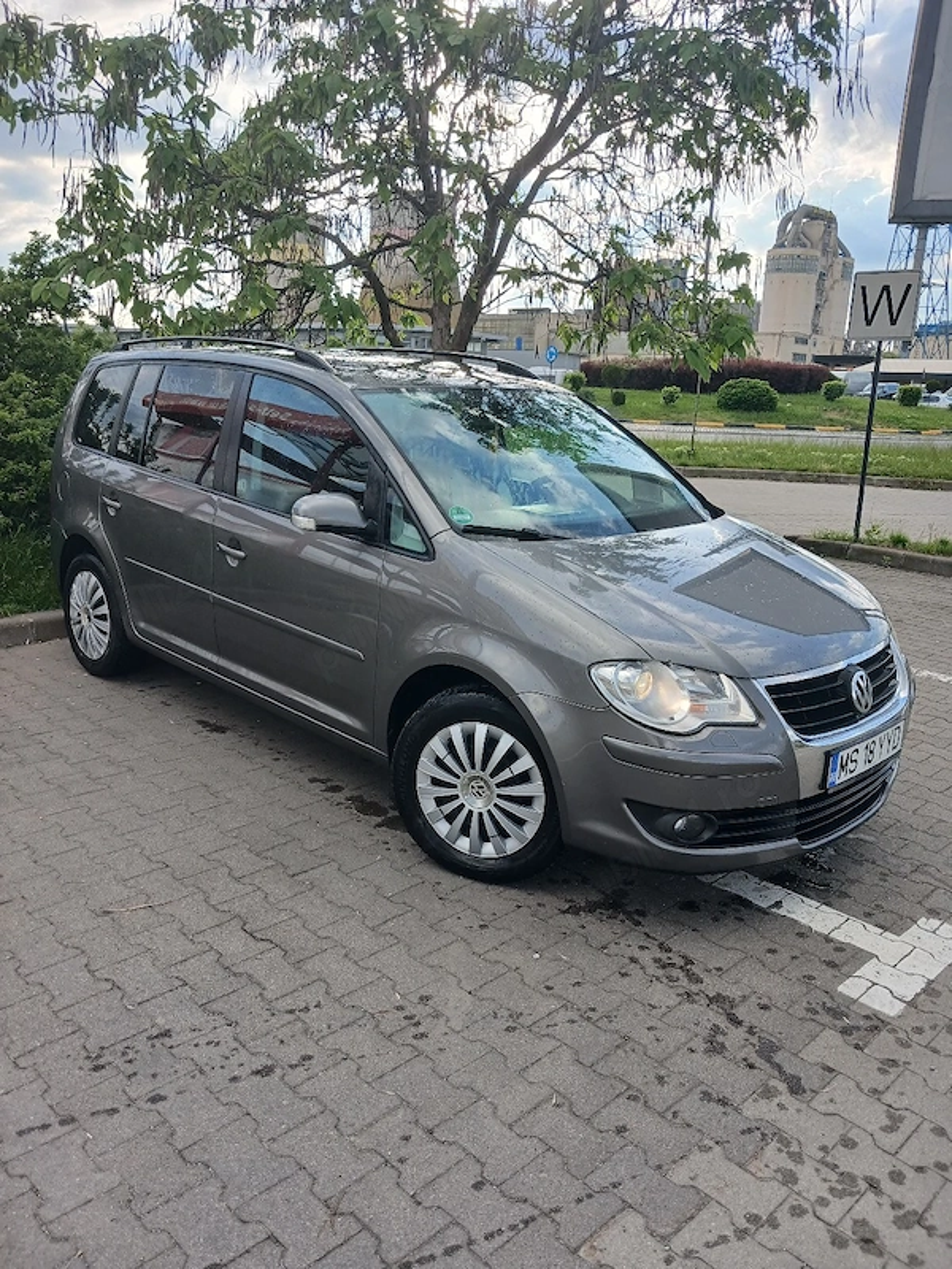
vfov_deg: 65.3
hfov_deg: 51.4
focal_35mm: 27
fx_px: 990
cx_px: 476
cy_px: 634
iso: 20
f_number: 1.8
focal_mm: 3.98
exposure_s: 1/185
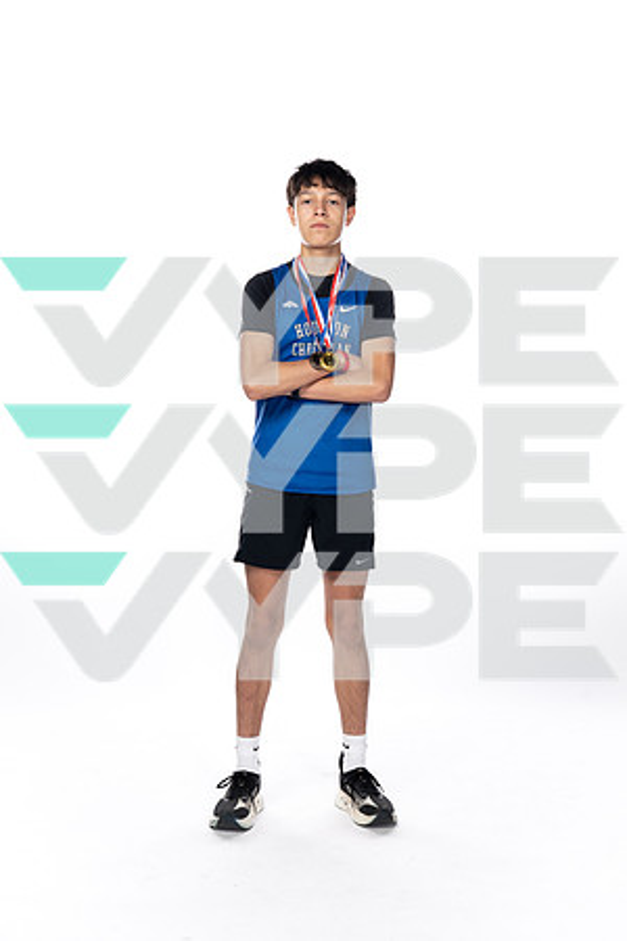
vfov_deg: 38.9
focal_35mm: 51
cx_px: 314
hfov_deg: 26.5
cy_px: 470
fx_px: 1332
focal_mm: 51
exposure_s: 1/250
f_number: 8
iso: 640
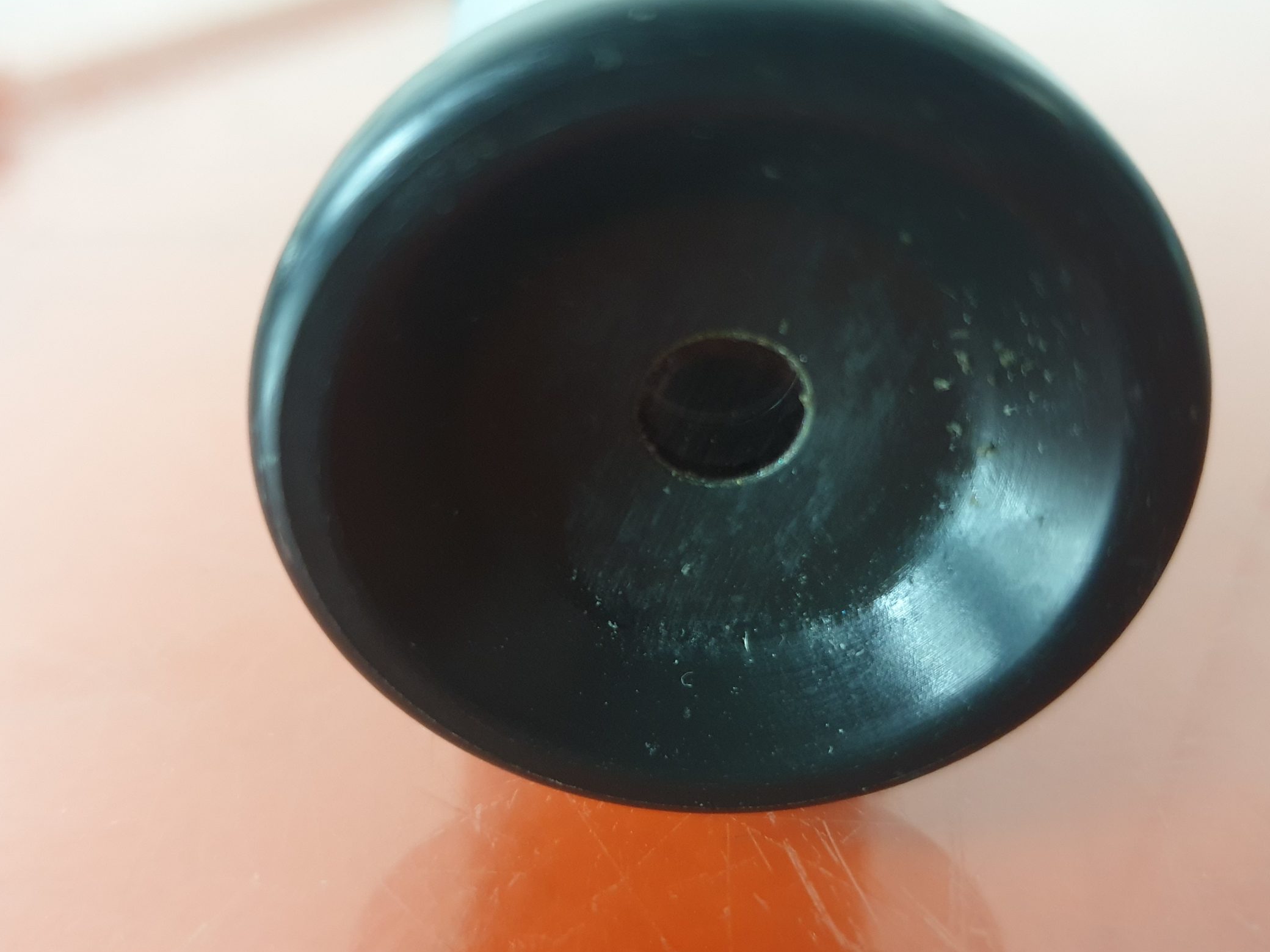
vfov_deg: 44.1
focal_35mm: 32
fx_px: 1174
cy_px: 525
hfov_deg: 56.8
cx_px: 611
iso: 320
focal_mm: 4.3
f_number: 1.5
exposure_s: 1/50
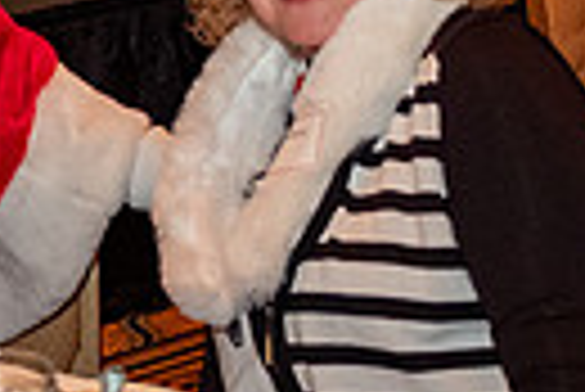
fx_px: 2326
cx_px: -135
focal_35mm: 143
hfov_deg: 13.9
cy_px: 7
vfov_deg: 9.6
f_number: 3.2
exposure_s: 1/125
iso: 2500
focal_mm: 21.4
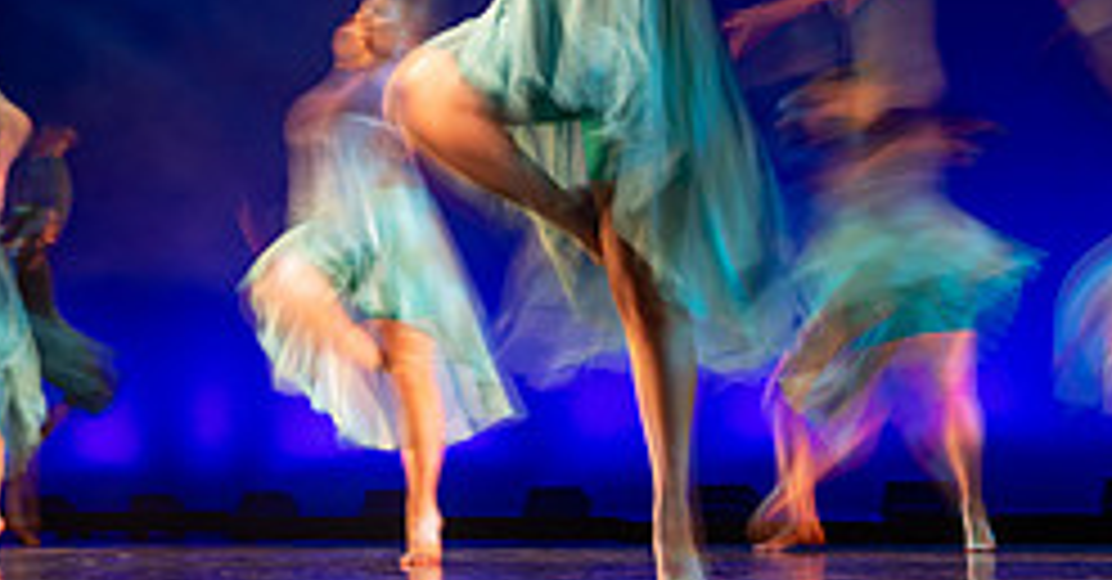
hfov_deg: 25.2
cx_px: -20
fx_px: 2348
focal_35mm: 81
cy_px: 180
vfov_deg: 14.1
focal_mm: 32
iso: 200
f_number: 4
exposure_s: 1/3
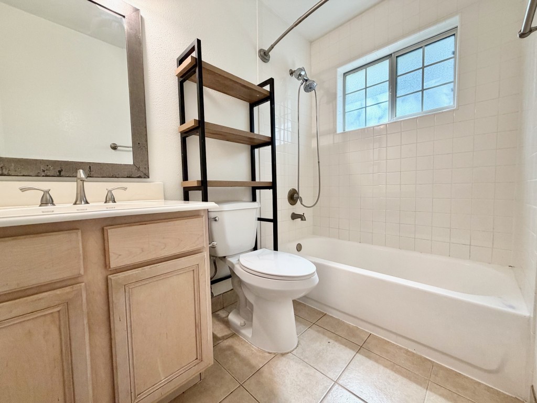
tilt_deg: -2.1
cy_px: 202
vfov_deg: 85.7
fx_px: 217
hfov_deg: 102.1
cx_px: 268
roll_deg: +0.8
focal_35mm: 14
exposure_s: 1/120
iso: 160
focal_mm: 2.22
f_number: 2.2
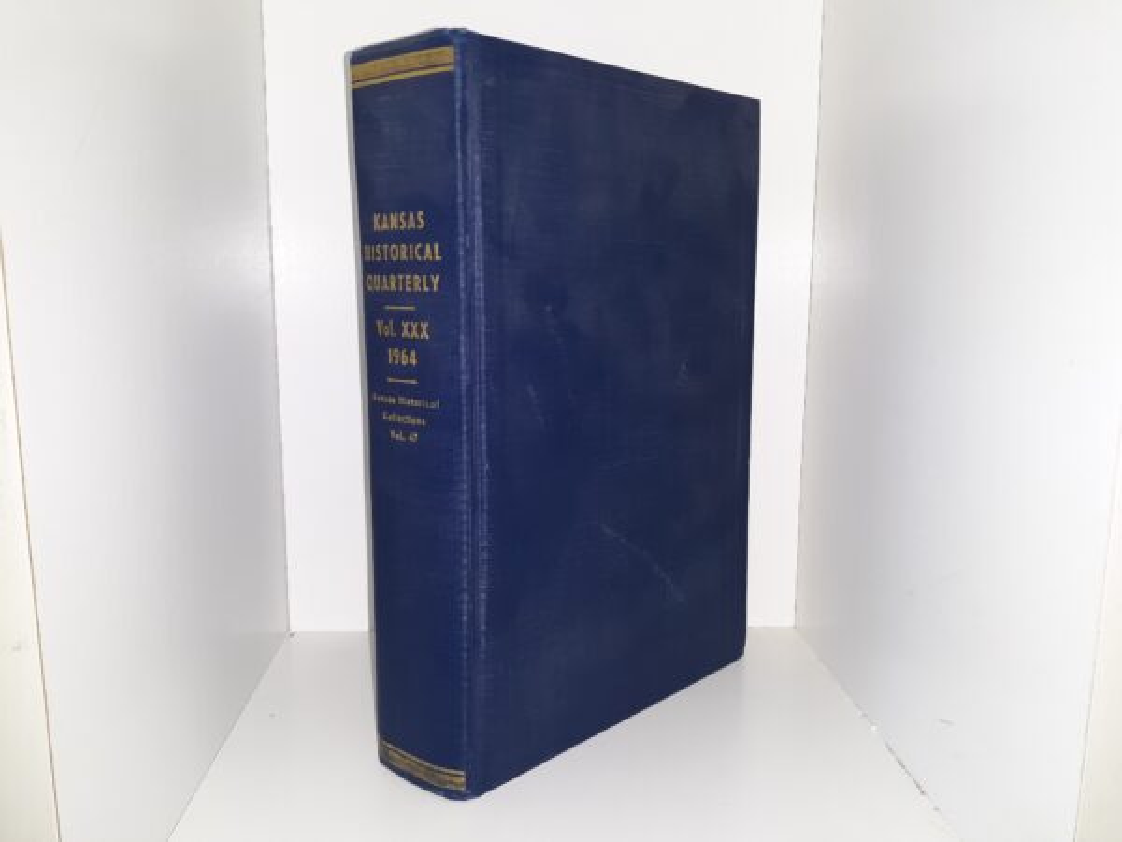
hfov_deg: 63.4
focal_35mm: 28
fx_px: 908
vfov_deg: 49.7
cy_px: 421
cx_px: 561
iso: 80
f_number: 1.7
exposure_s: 1/120
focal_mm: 3.7
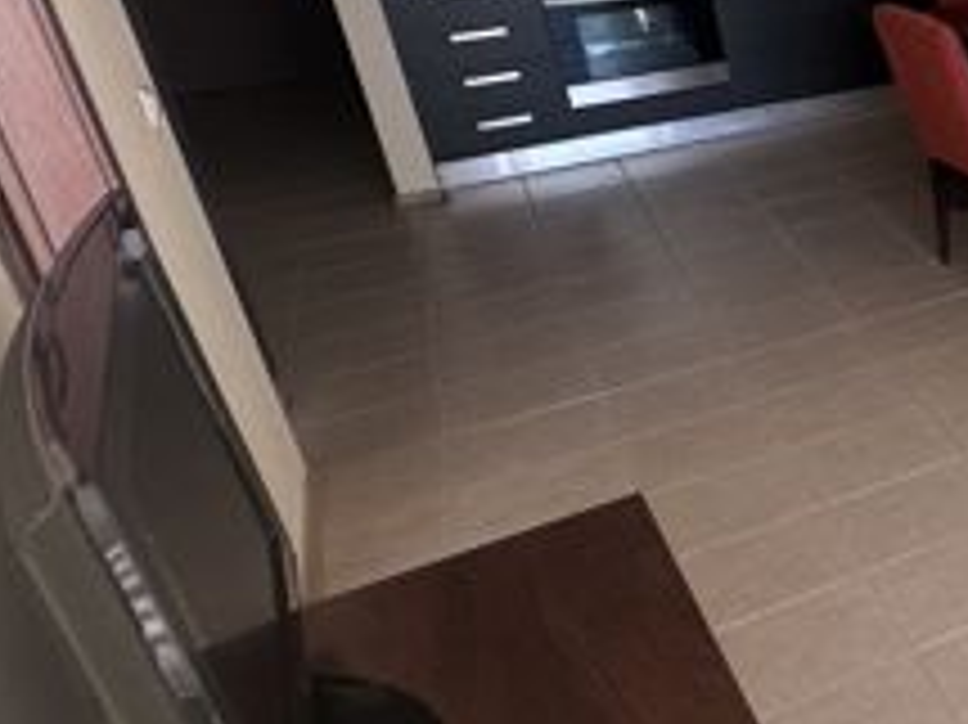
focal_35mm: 46
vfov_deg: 31.0
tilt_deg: -20.5
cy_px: 193
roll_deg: +1.0
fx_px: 1286
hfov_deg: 27.2
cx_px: 1488
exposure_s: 1/99
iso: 64
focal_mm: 2.22
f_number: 2.2
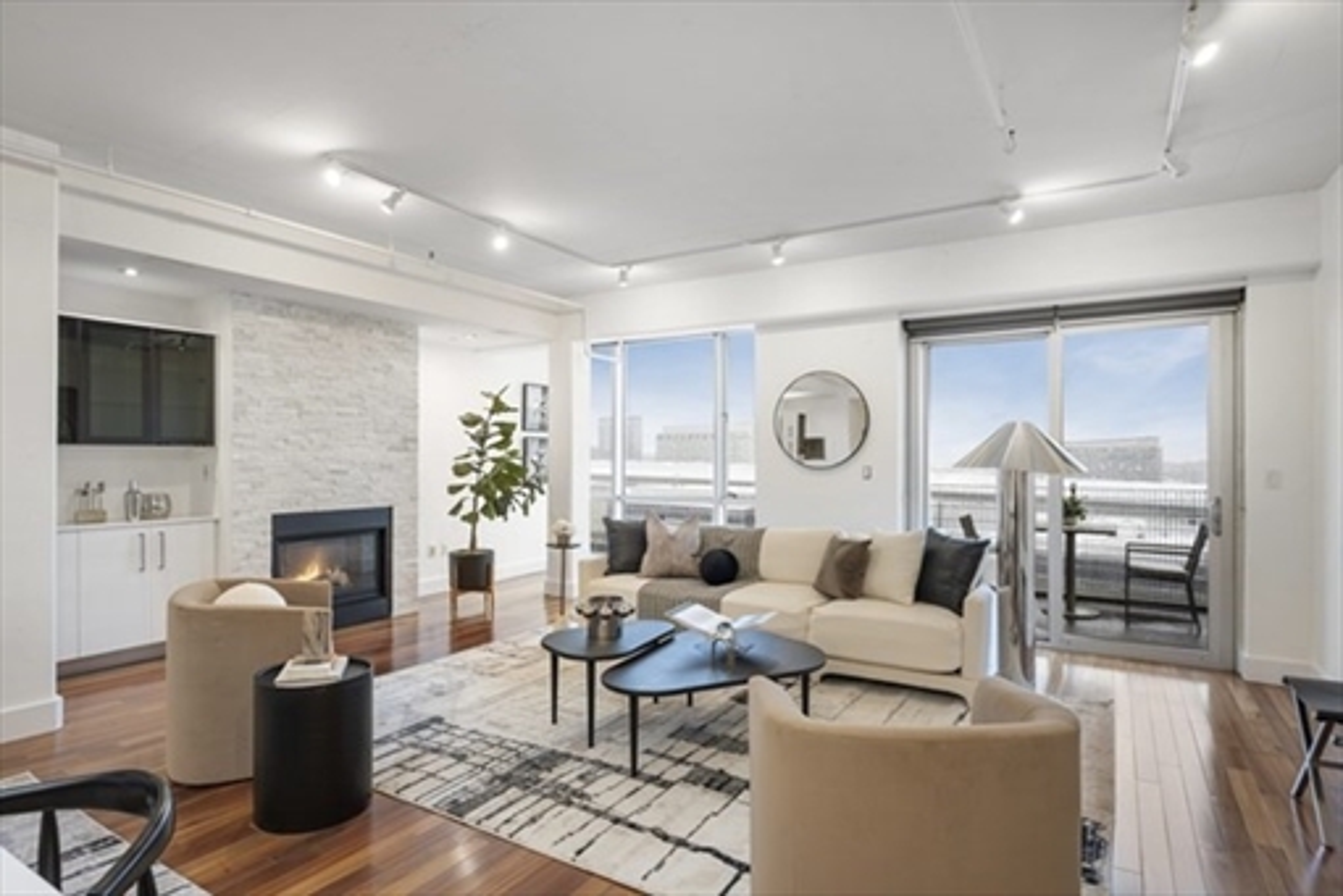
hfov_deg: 86.9
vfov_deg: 64.6
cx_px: 672
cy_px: 448
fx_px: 709
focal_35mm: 19
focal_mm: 19
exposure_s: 1
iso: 100
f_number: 7.1
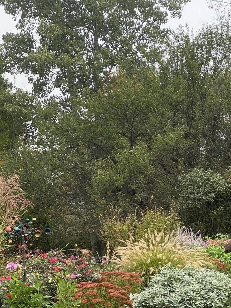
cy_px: 276
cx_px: 125
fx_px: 836
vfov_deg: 20.5
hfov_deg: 15.7
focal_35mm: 94
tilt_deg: -5.4
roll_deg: -0.7
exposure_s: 1/271
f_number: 2
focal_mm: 6
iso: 20
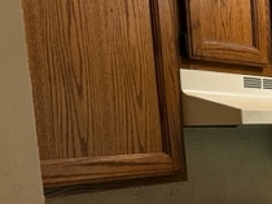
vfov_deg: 19.4
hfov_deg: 24.0
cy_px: 218
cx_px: 337
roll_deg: +0.9
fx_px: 574
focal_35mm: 73
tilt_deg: -9.7
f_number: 1.78
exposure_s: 1/60
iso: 250
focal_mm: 6.86
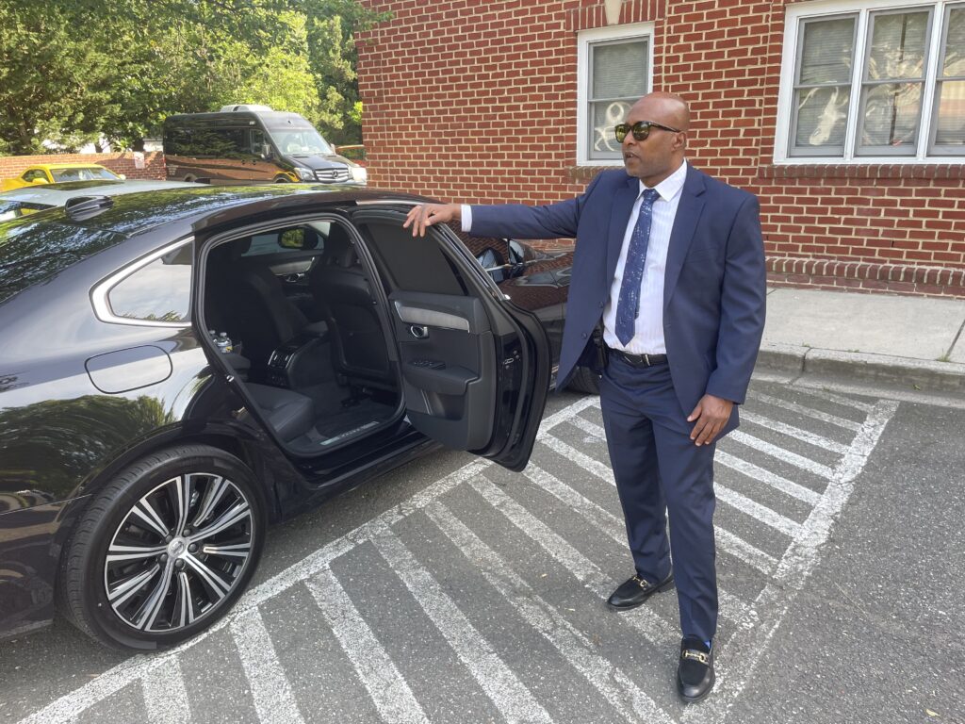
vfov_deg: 53.1
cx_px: 482
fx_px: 725
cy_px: 362
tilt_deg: -15.8
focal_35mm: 26
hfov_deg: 67.3
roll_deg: +2.3
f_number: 1.6
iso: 32
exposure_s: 1/121
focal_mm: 4.2
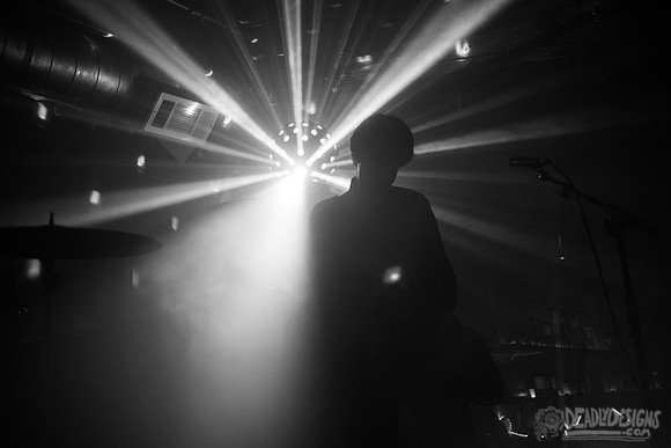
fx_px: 969
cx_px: 336
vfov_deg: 26.0
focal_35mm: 52
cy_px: 224
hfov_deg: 38.2
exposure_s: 1/100
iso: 2000
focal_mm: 52
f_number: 3.2
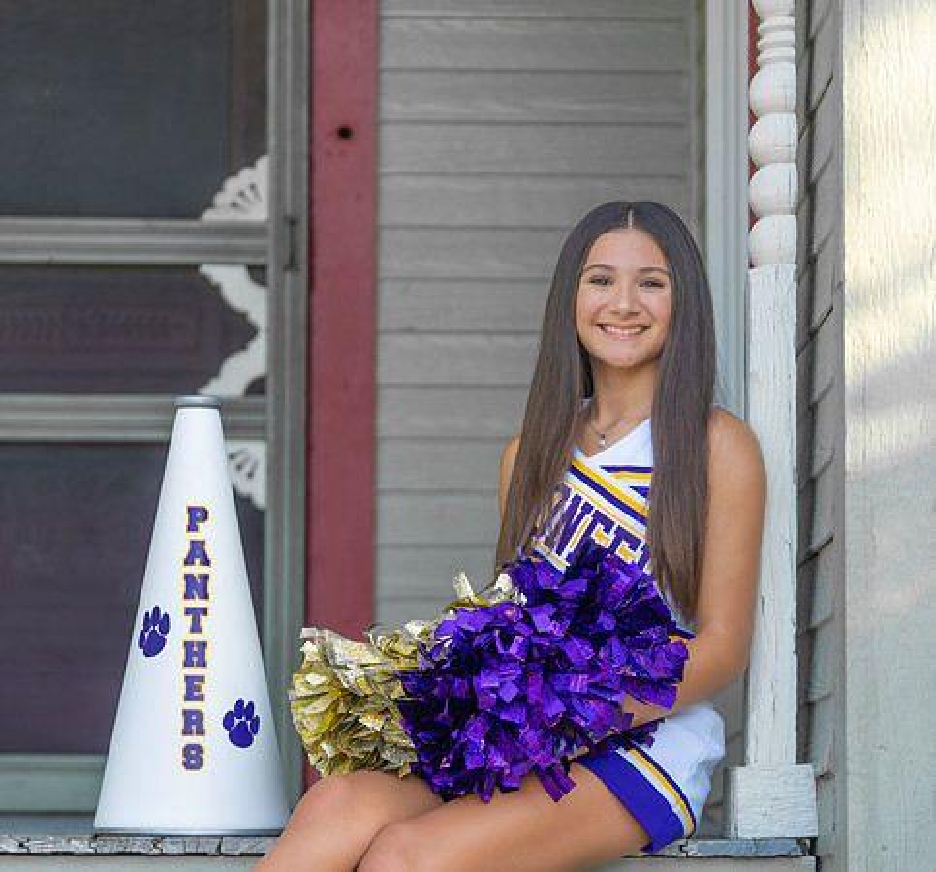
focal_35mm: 137
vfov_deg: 12.3
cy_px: 463
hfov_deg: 13.2
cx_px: 526
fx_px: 4043
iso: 125
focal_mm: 104
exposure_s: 1/320
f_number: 2.8
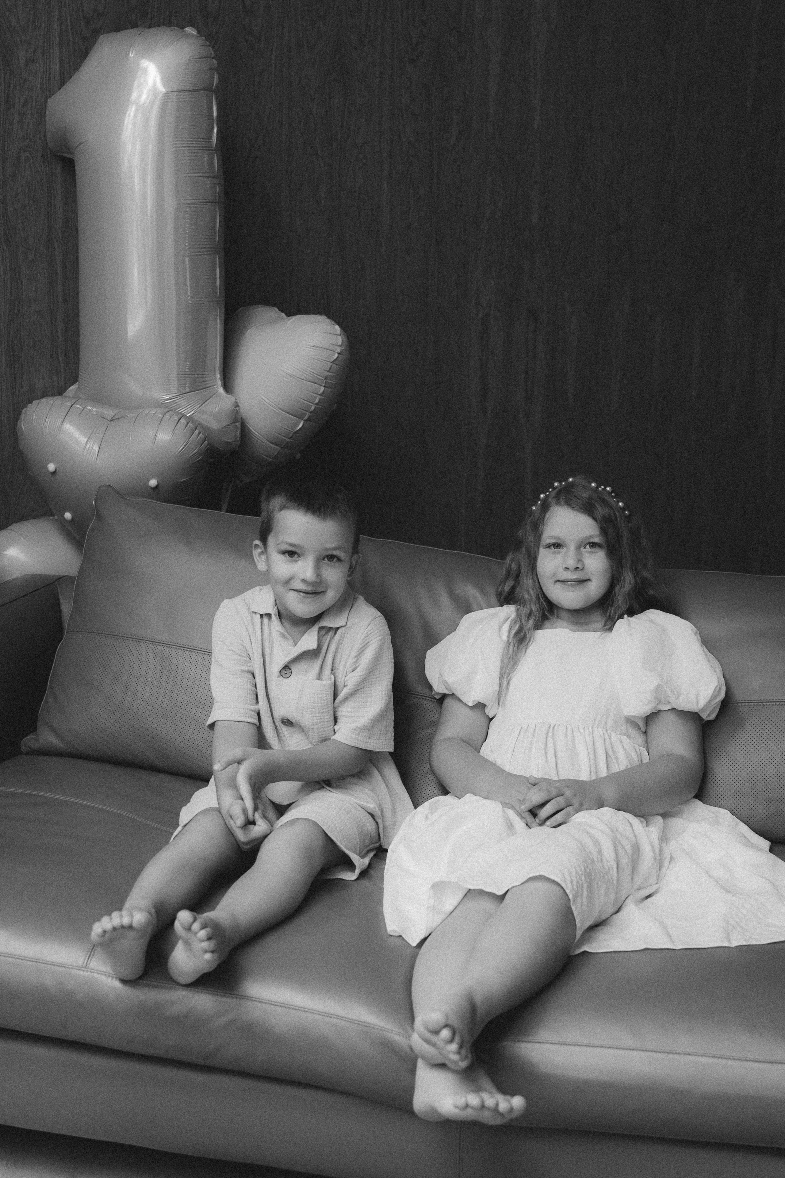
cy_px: 589
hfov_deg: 26.5
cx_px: 392
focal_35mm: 51
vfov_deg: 38.9
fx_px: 1668
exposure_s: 1/320
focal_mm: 34
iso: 640
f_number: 2.8
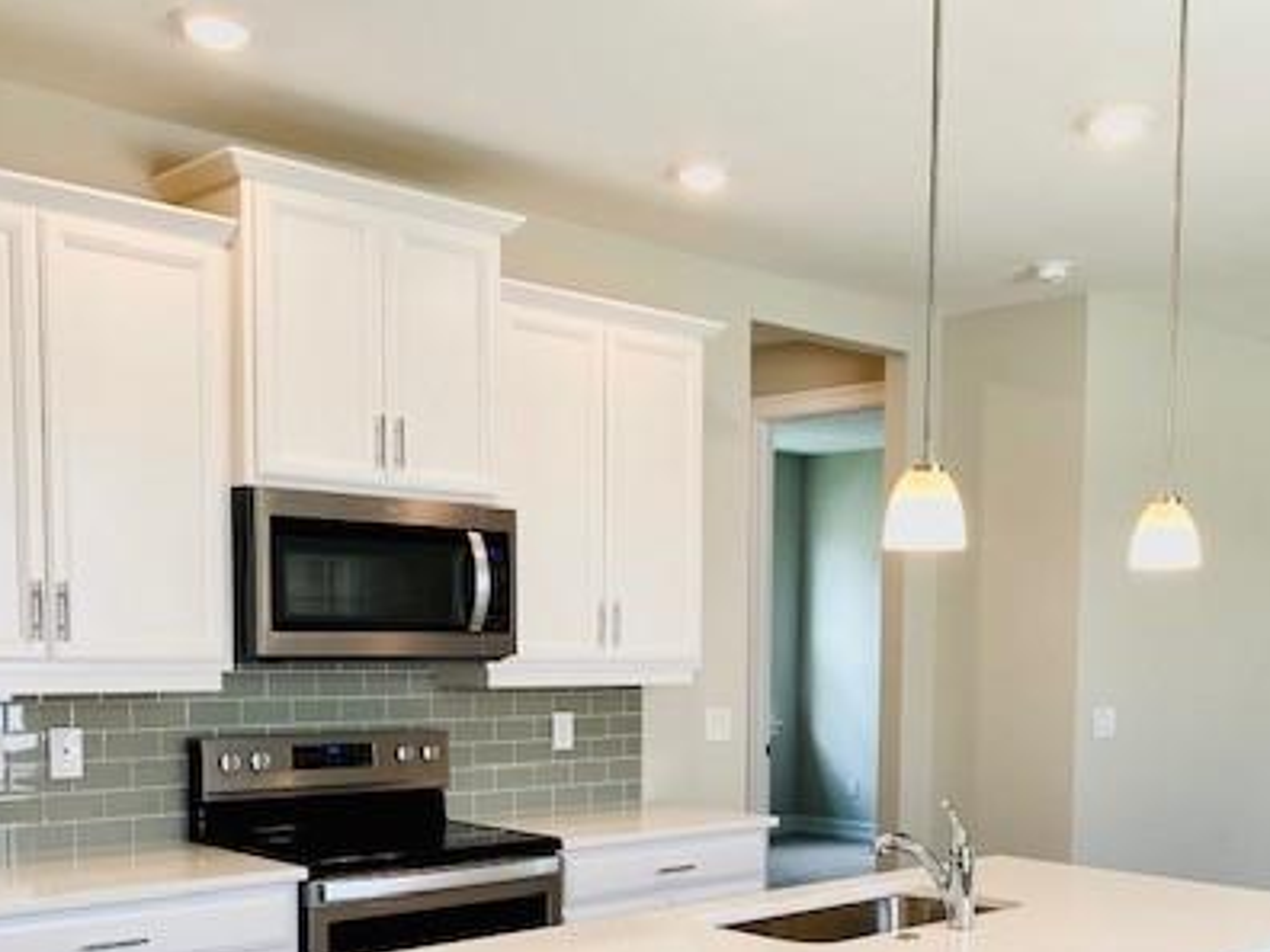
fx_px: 1541
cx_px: 808
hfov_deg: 44.4
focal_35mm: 42
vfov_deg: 33.3
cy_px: 766
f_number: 1.8
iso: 50
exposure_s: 1/120
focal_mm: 4.25
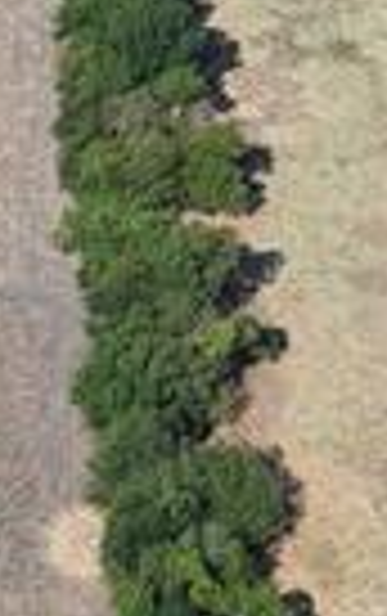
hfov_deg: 6.9
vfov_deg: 11.0
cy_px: 549
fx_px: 3196
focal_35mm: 190
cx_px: -27
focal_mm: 8.67
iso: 100
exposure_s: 1/2500
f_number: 1.8
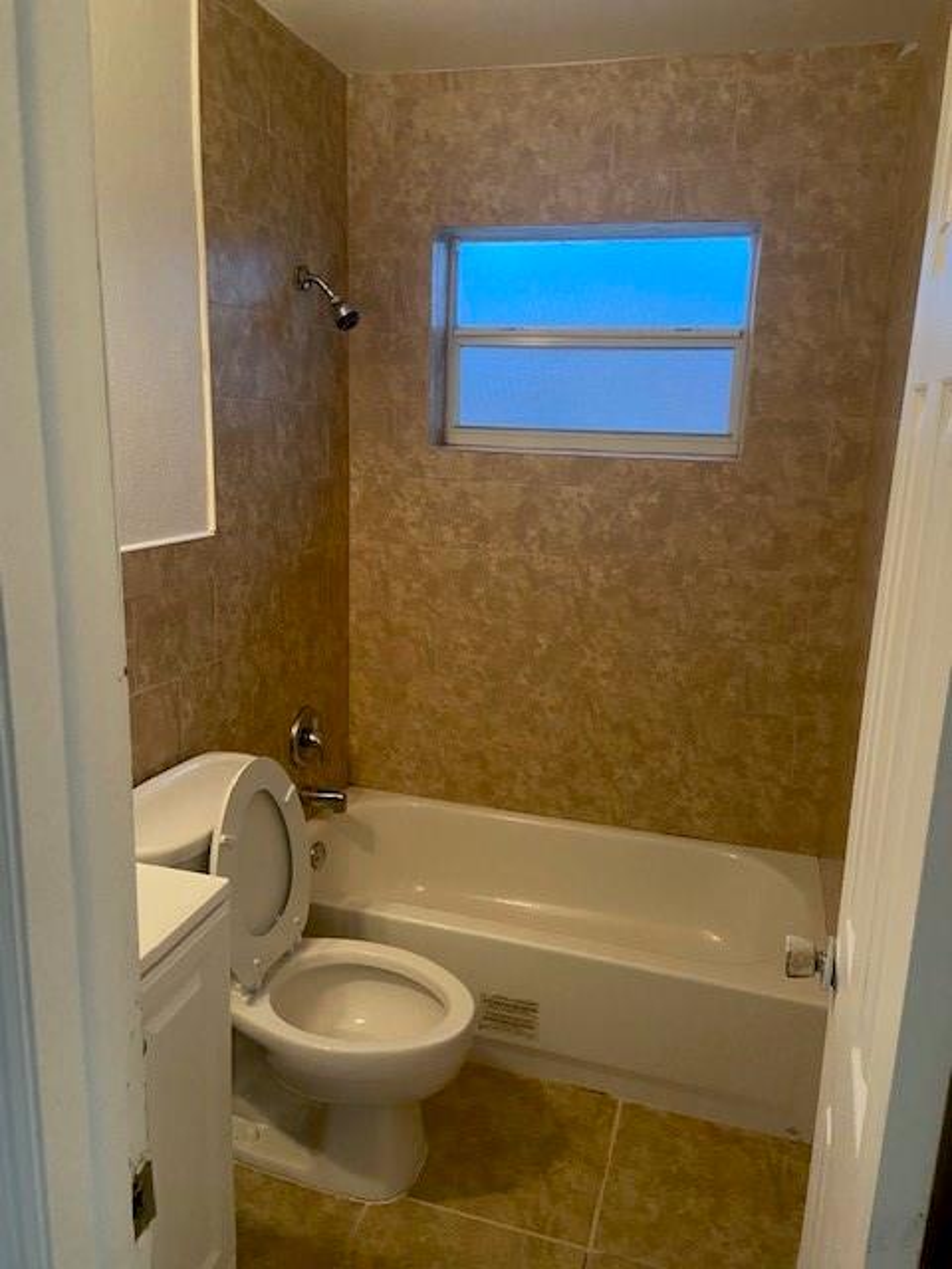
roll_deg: -1.6
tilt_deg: -11.5
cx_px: 476
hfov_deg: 53.1
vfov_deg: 67.3
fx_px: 953
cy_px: 634
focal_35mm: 26
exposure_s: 1/60
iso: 400
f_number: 1.8
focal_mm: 4.25
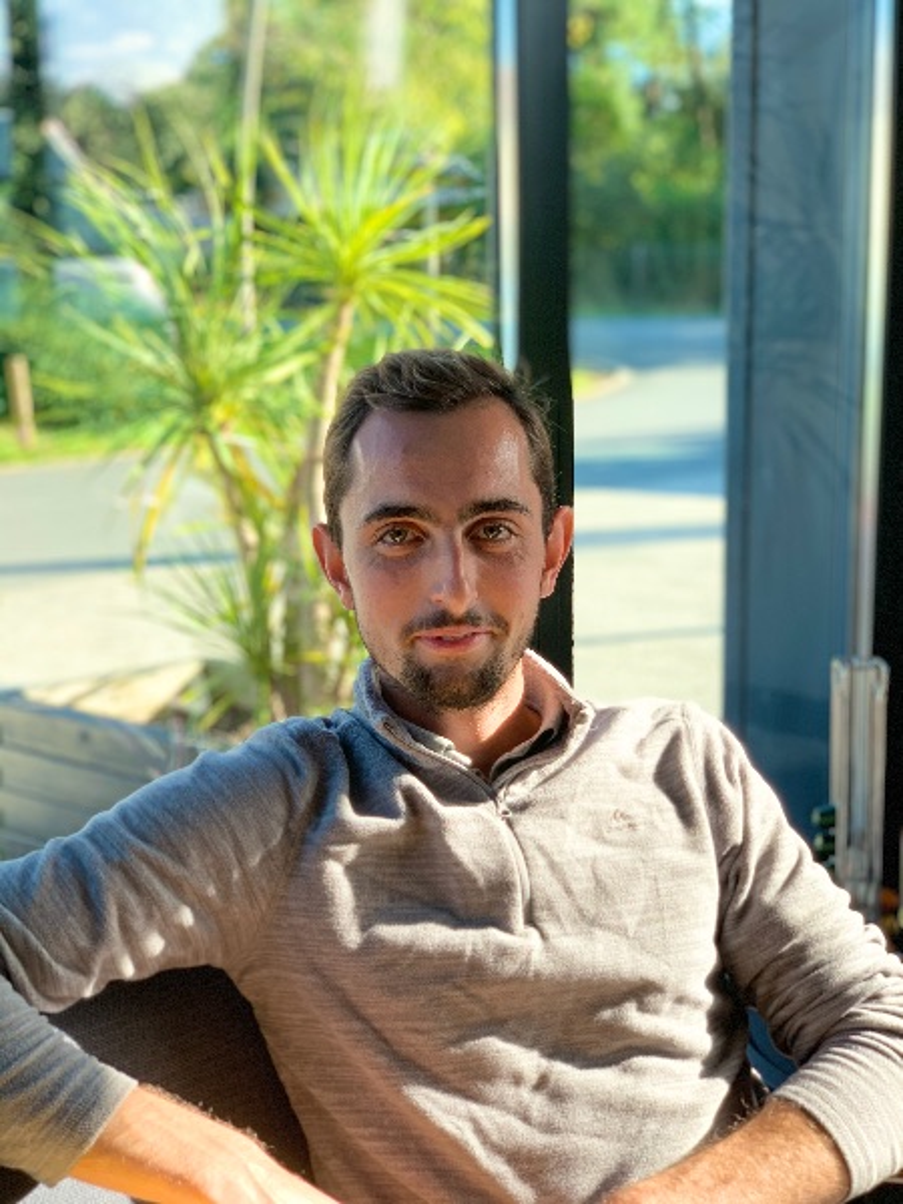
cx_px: 452
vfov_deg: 36.8
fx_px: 1809
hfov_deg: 28.0
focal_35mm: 52
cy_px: 602
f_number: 2.4
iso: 16
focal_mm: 6
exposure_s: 1/122
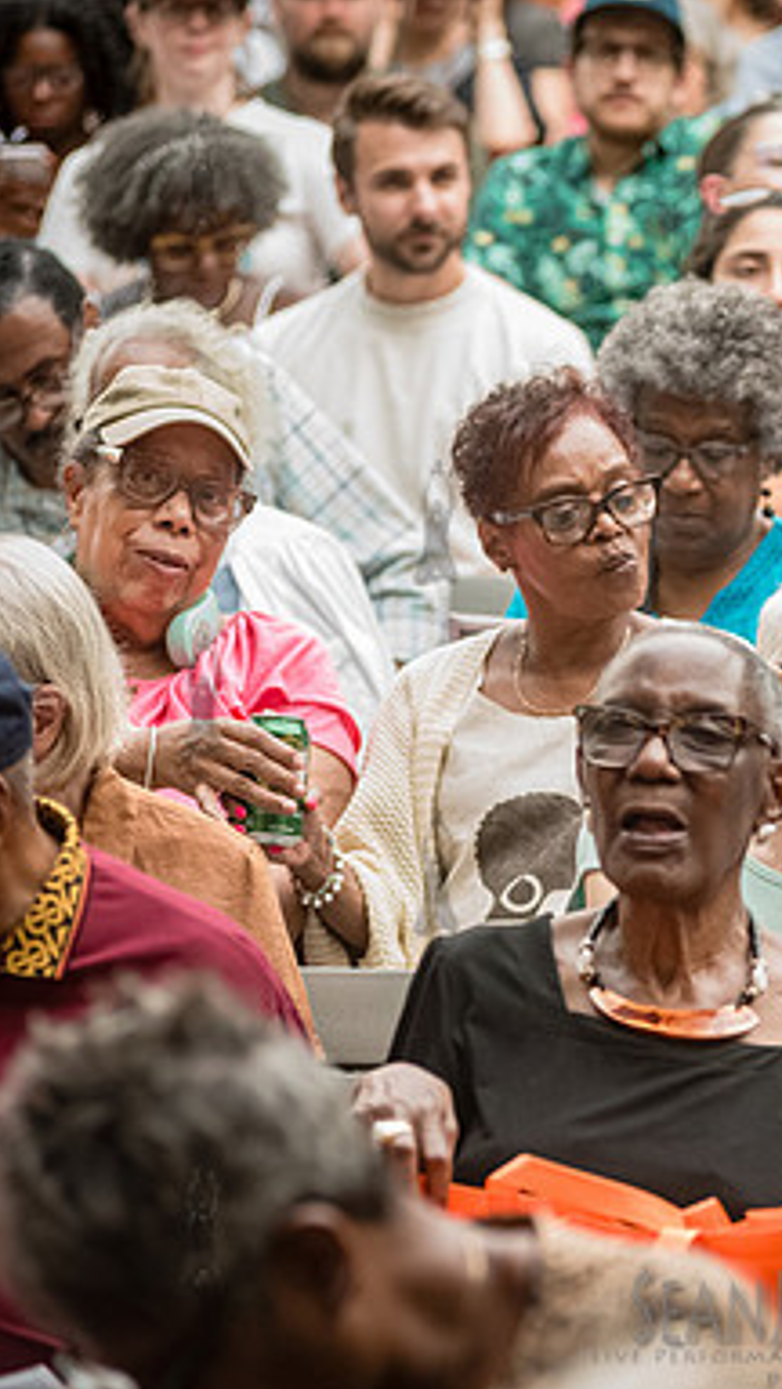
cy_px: 696
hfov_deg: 4.9
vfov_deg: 8.8
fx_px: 9031
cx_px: 901
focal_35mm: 245
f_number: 4
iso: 6400
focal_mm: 155
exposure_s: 1/500
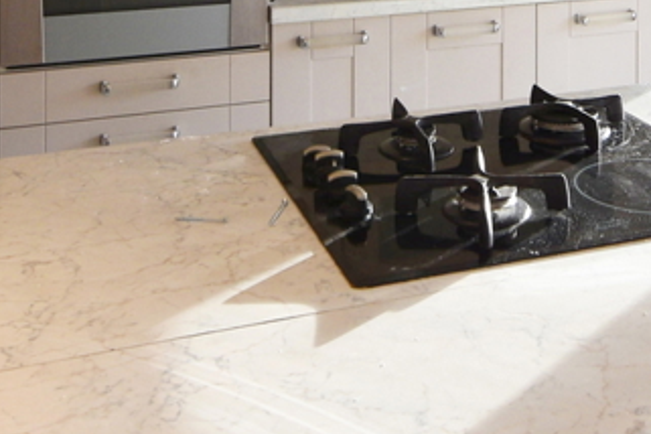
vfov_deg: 20.7
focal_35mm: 56
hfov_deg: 35.3
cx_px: 430
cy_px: -211
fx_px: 1013
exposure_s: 1/25
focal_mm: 10
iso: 160
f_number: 8
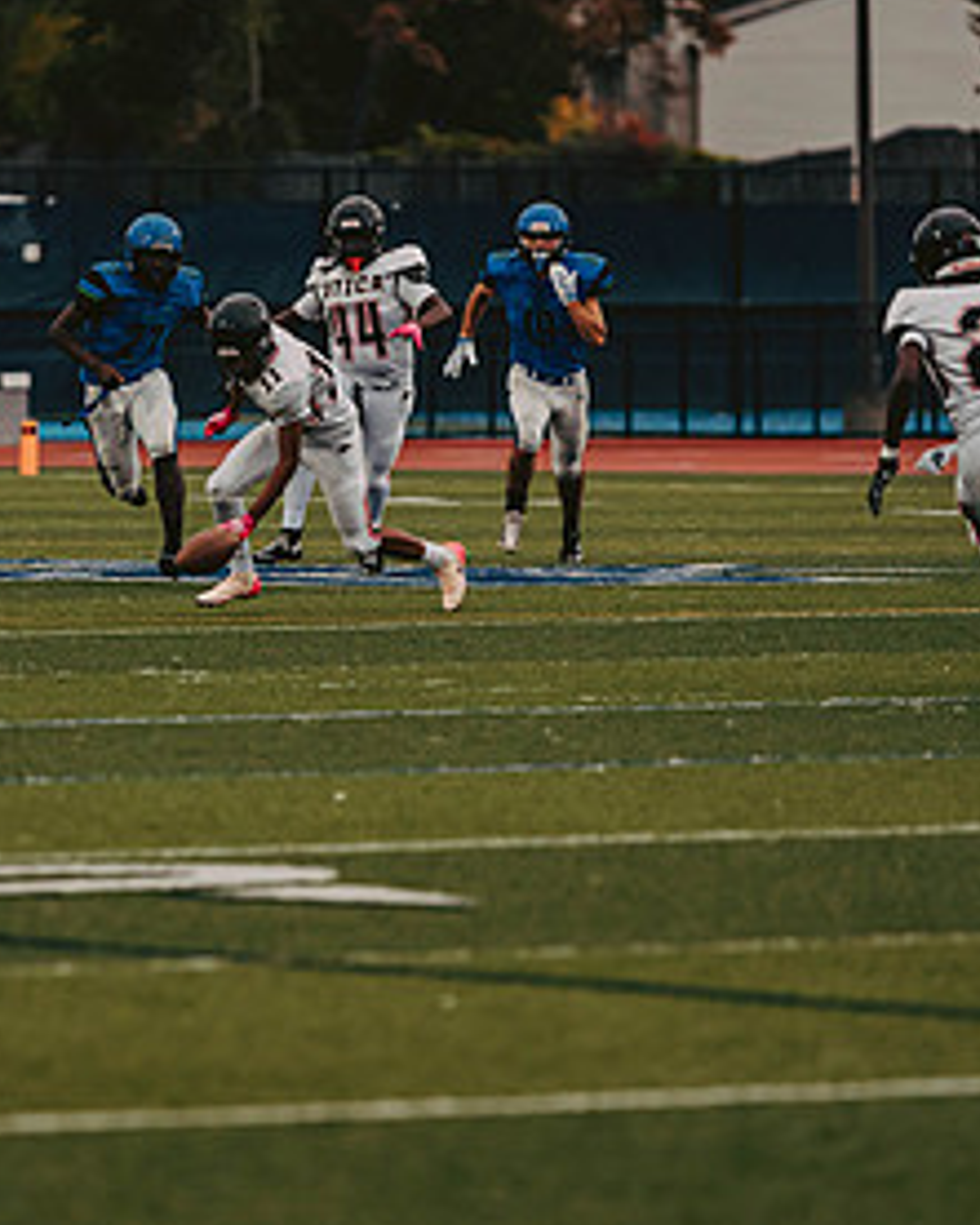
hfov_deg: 3.9
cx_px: 222
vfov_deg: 4.9
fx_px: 14277
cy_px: 553
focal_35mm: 394
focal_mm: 200
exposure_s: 1/1000
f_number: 3.2
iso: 800
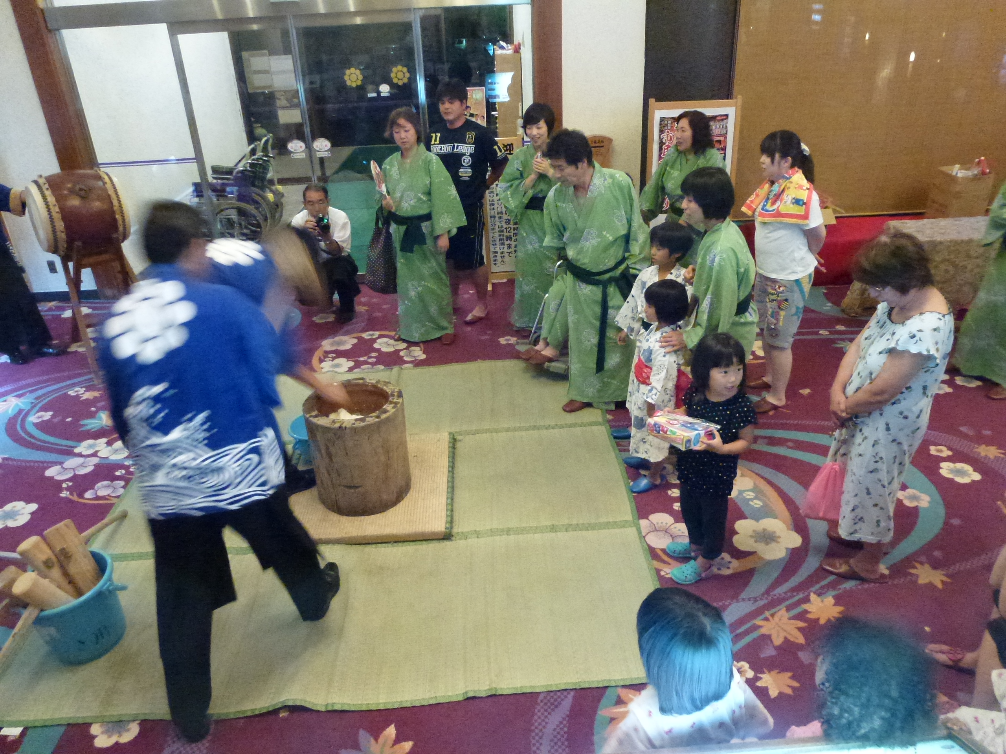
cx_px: 503
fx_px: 697
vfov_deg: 56.8
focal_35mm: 24
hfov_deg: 71.6
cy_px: 377
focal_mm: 4.3
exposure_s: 1/15
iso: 800
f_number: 3.3
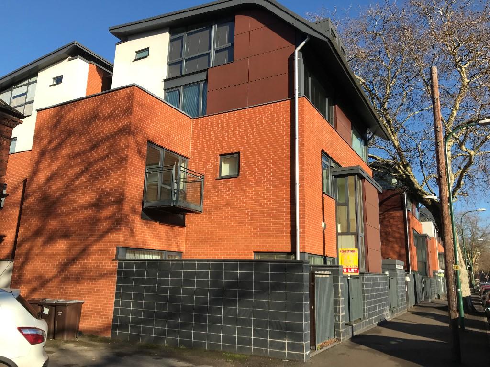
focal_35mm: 28
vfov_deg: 49.7
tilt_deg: +14.6
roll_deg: -1.4
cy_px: 184
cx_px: 245
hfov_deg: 63.4
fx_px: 396
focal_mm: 3.99
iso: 20
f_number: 1.8
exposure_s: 1/1330
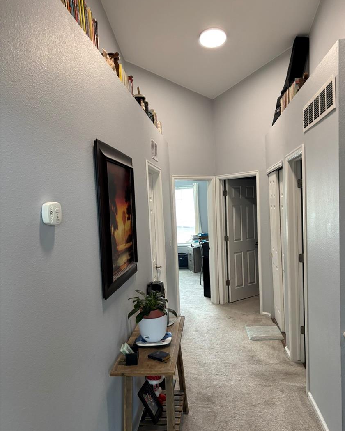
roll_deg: +2.3
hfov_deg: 49.9
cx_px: 184
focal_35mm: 29
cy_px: 236
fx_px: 370
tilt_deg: -5.3
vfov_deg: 60.3
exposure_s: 1/60
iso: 160
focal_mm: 5.96
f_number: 1.6
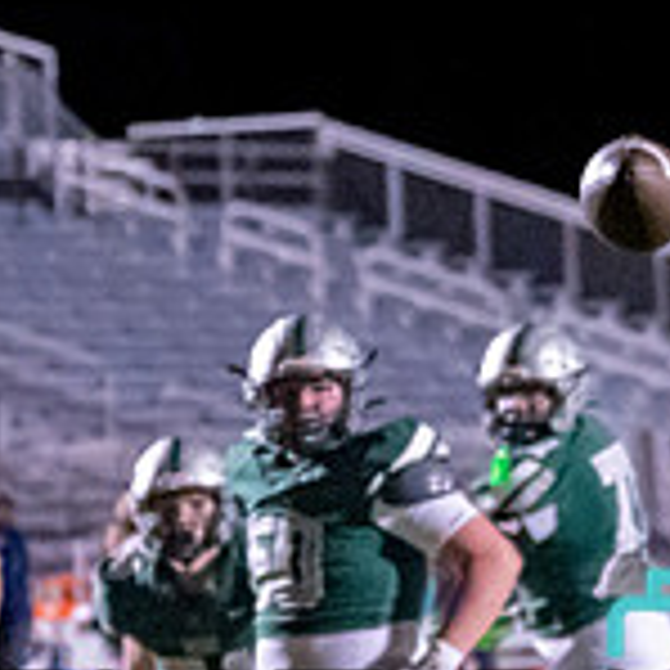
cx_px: 855
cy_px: 587
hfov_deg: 4.3
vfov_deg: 4.3
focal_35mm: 404
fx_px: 8847
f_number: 2.8
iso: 10000
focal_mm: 70
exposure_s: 1/1000
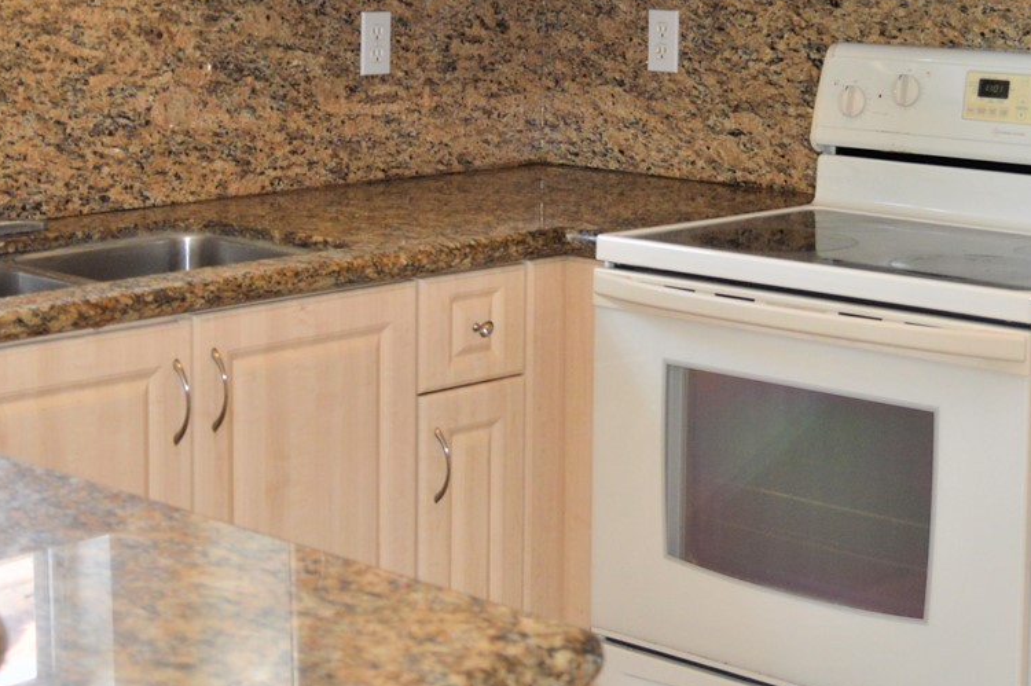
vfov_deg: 17.2
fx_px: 2236
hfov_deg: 25.9
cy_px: 61
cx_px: 392
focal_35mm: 78
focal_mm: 23
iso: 400
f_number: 4
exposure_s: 1/125
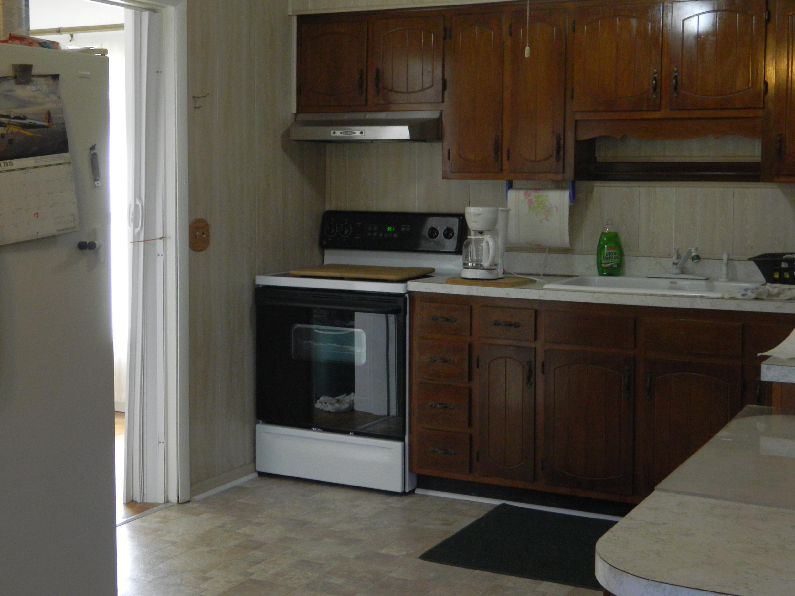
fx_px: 1148
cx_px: 422
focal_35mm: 50
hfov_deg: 38.2
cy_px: 247
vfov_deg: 29.1
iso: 280
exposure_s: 1/30
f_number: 3.5
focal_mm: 7.3
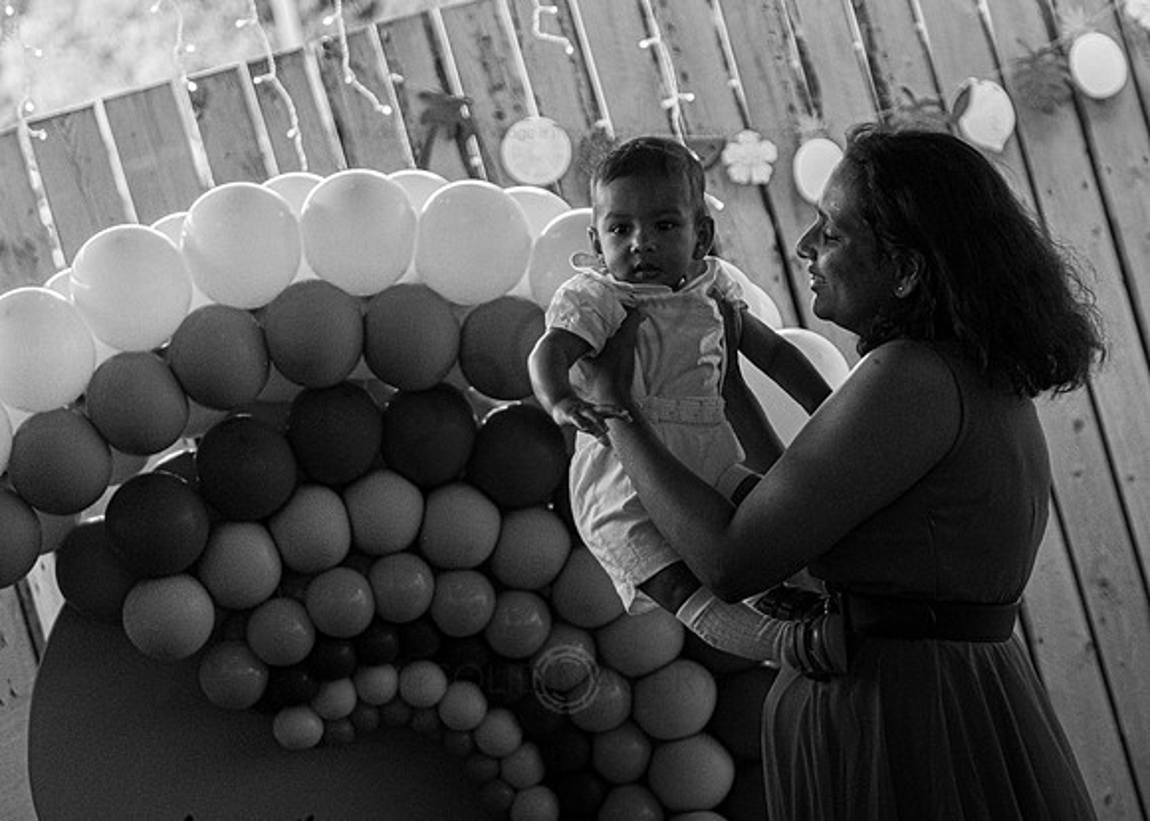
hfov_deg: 14.2
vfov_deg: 10.2
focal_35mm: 141
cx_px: 540
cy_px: 327
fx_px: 4614
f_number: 2.8
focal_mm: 74.4
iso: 3200
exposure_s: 1/250
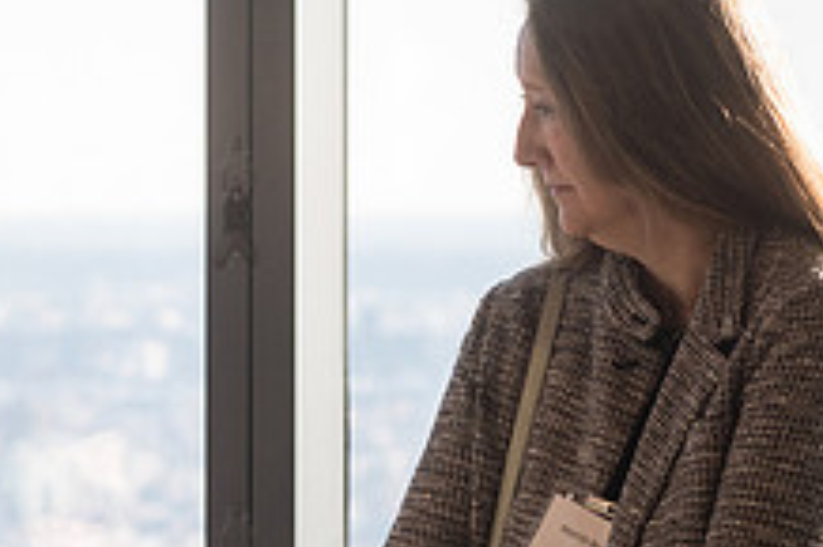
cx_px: -440
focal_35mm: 315
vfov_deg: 4.4
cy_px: 407
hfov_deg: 6.5
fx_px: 7196
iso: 500
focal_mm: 100
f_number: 5.6
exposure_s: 1/400
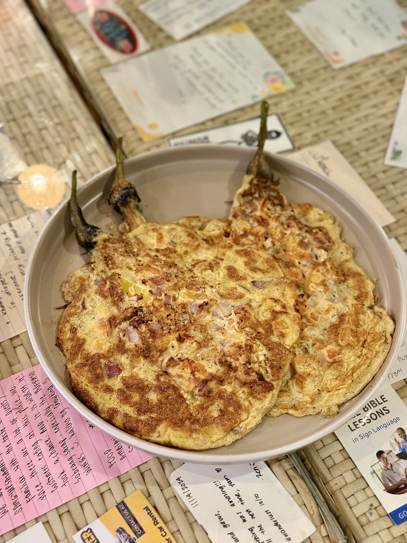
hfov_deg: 30.3
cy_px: 272
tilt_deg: -56.0
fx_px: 752
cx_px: 204
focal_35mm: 48
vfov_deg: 39.7
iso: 400
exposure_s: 1/40
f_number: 1.78
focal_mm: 6.76
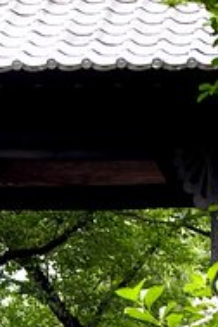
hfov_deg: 6.8
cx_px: 137
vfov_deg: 9.9
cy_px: 436
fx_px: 1844
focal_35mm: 203
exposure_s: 1/25
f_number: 8
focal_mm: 50
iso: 200
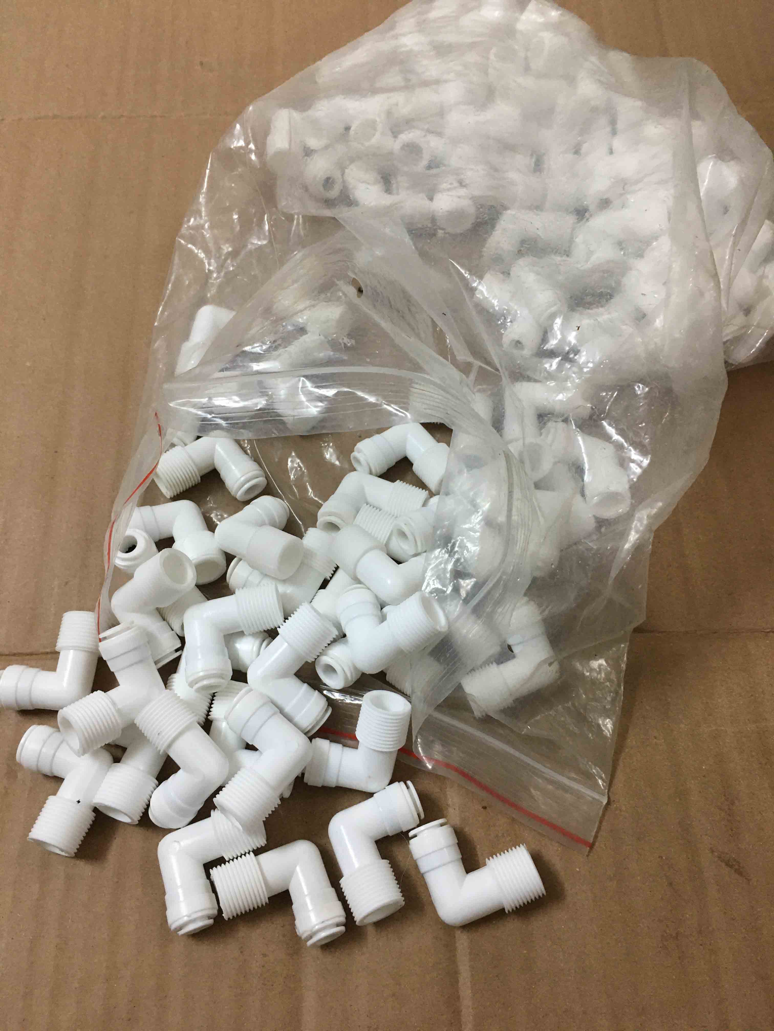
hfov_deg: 48.2
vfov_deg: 61.7
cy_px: 516
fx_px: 865
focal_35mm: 29
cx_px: 387
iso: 125
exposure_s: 1/33
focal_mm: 4.15
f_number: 2.2
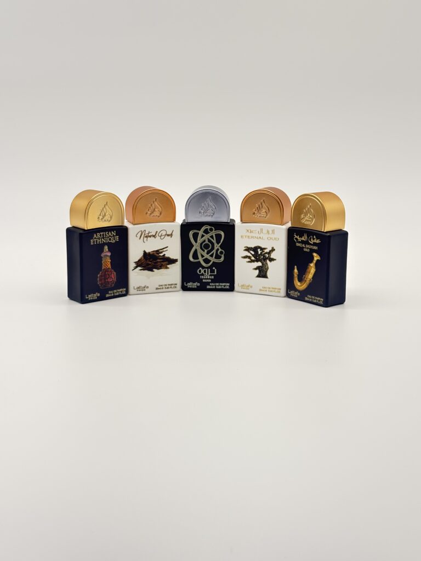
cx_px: 210
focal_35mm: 52
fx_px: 843
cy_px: 280
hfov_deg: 28.0
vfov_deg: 36.8
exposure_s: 1/369
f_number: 1.6
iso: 40
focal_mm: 5.96
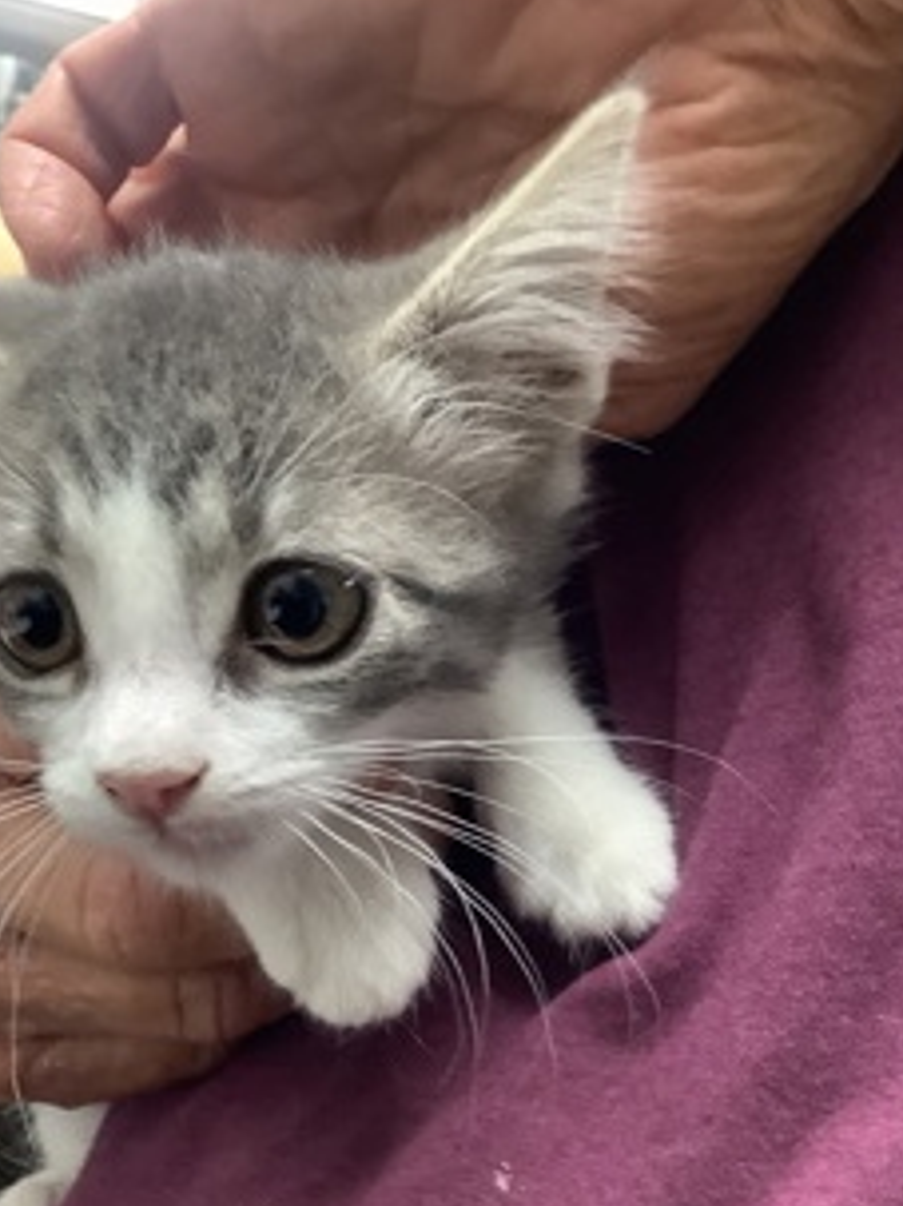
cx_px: 372
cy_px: 724
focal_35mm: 43
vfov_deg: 43.6
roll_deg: -8.5
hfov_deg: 33.5
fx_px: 1497
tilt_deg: -0.3
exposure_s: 1/40
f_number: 2.4
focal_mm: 3.3
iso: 320
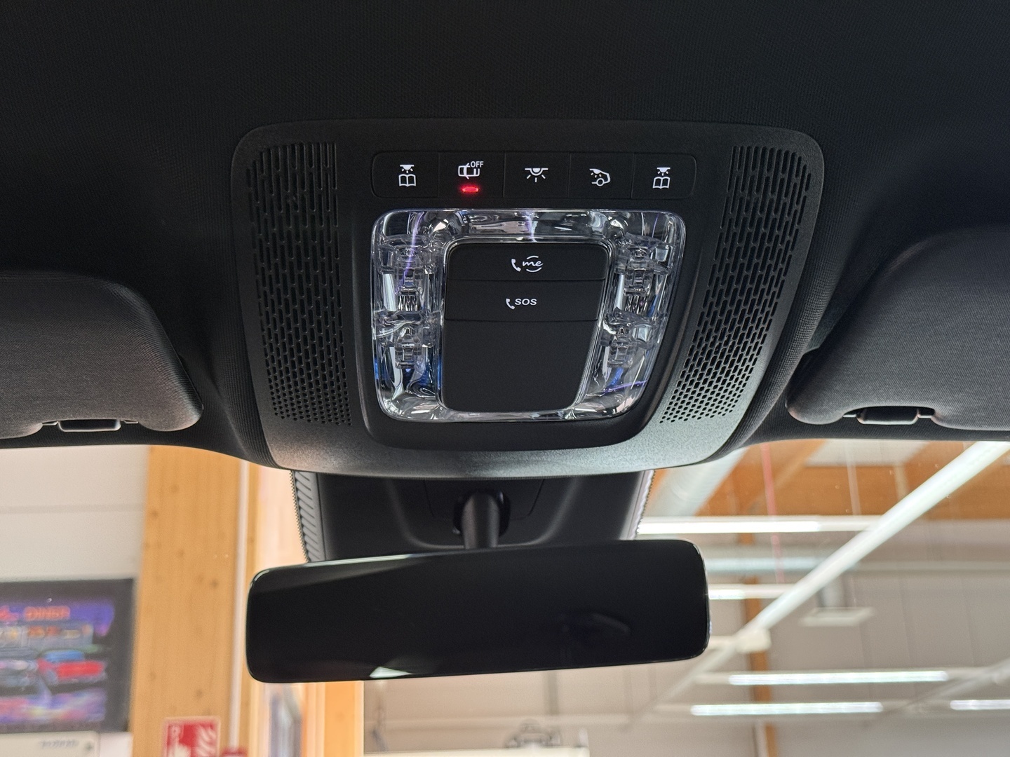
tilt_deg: +20.4
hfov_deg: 39.7
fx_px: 1401
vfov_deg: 30.3
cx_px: 505
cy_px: 378
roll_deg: +2.4
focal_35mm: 48
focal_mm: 6.76
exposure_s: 1/40
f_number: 1.78
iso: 320
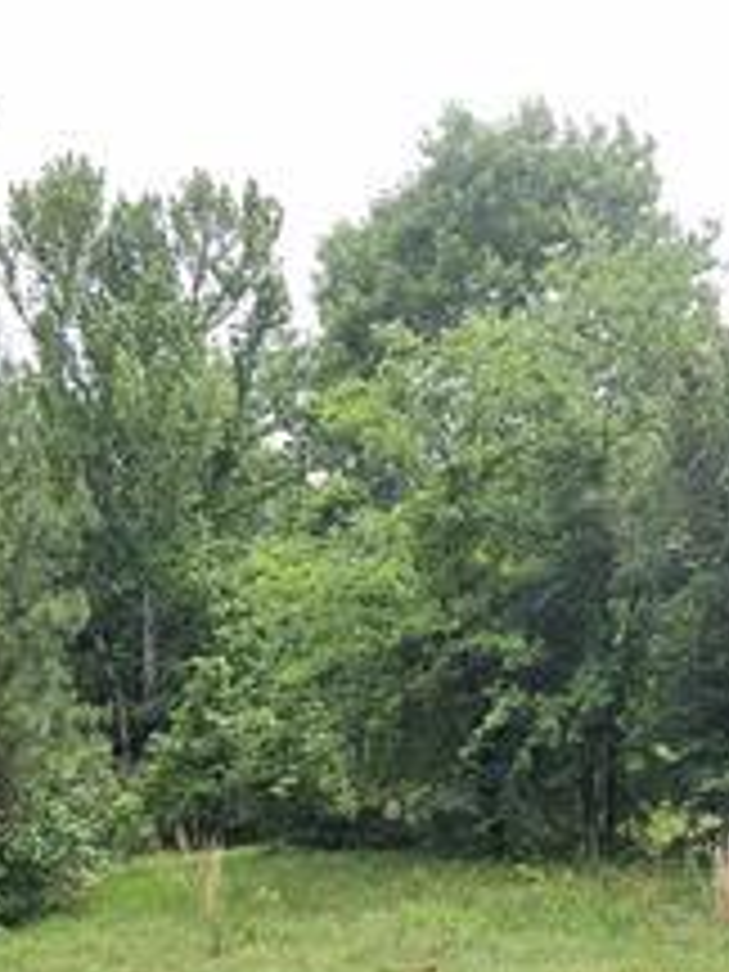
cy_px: 922
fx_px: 1432
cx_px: 418
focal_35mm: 51
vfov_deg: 34.8
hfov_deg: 28.5
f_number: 1.8
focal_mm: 5.4
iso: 25
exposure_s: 1/443
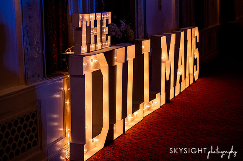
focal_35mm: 74
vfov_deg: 18.5
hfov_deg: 27.5
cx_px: 123
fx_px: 497
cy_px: 83
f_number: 3.5
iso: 4000
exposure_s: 1/320
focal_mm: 70
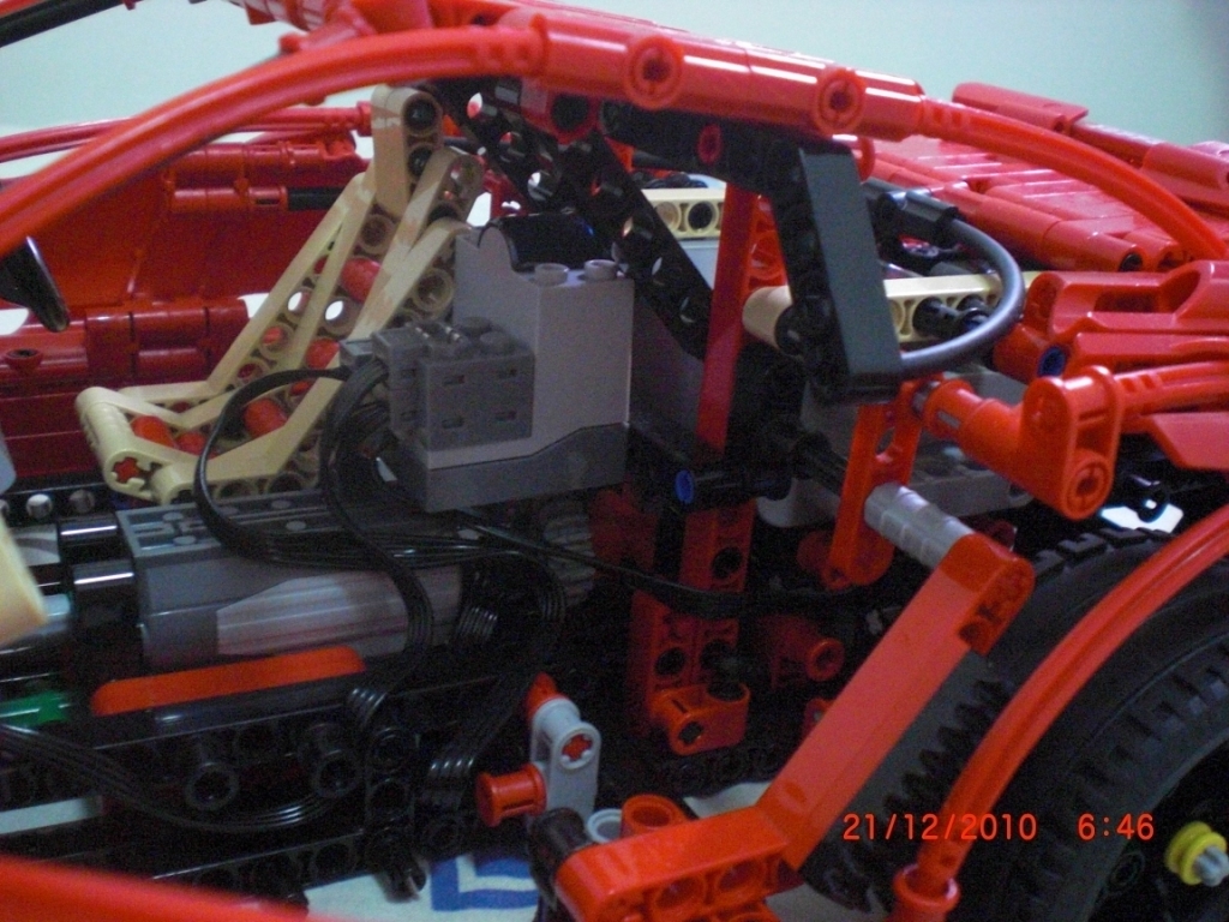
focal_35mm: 38
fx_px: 1349
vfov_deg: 37.7
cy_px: 461
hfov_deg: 49.0
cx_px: 614
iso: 800
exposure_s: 1/8
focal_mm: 6.3
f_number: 3.1
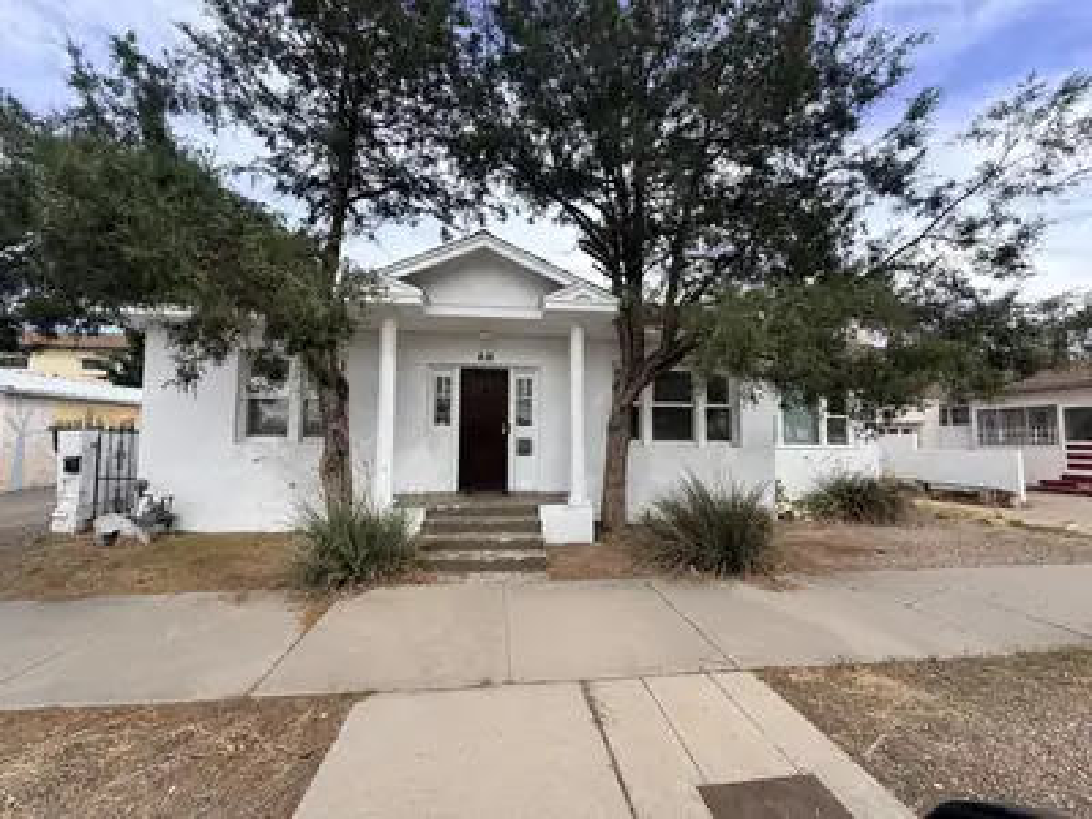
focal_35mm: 14
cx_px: 546
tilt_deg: +3.9
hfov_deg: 102.1
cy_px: 410
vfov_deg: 85.7
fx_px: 442
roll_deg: +1.1
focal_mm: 2.22
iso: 40
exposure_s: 1/770
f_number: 2.2
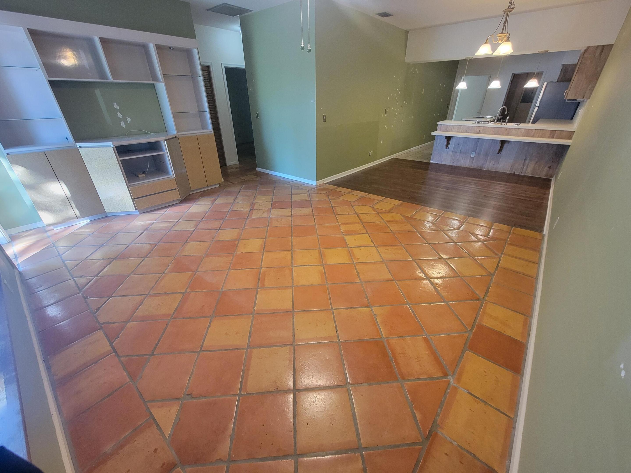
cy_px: 236
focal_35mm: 13
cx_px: 316
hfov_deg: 106.2
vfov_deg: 89.9
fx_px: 237
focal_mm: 2.2
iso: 400
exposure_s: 1/60
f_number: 2.2
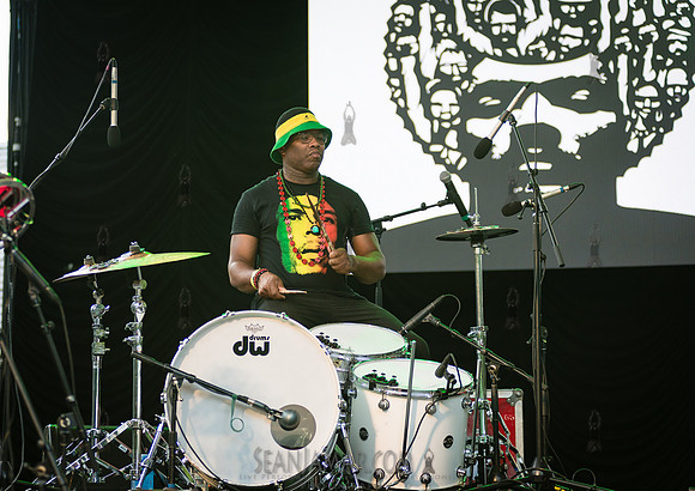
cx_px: 311
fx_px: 1815
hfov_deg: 21.7
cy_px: 220
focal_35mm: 92
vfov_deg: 15.4
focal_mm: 80
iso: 500
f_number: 2.8
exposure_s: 1/400
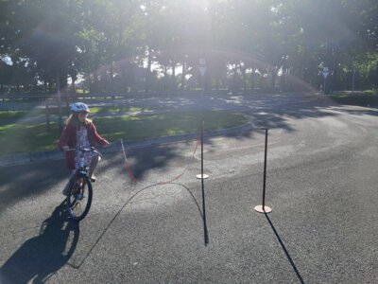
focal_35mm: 26
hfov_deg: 67.3
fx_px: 284
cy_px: 142
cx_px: 189
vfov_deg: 53.1
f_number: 1.8
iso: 40
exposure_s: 1/1449
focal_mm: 5.4
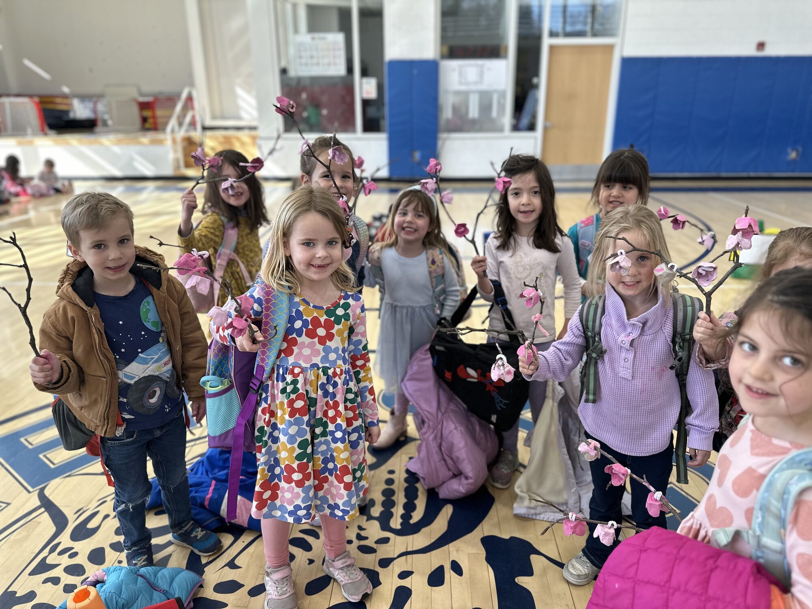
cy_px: 304
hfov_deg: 71.6
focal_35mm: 24
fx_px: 563
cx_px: 406
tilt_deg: -19.1
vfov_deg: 56.8
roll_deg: -0.1
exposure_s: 1/259
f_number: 1.78
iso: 80
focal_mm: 6.86
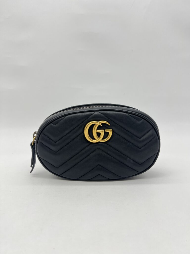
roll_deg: -0.9
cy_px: 127
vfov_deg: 67.3
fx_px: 190
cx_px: 95
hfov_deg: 53.1
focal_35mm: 26
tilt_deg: -9.1
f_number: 1.5
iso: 32
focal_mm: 5.7
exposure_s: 1/118
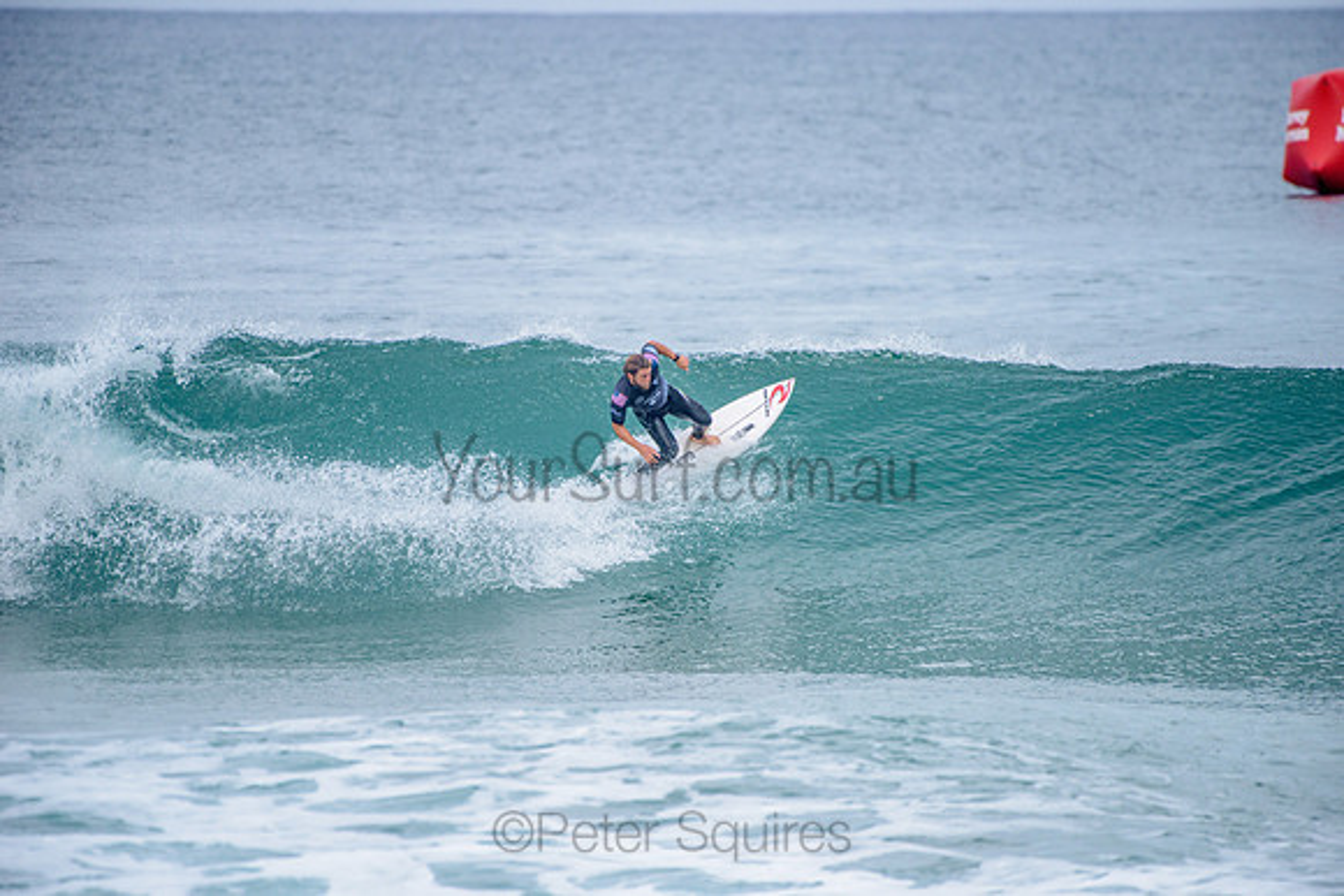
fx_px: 18670
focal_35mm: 500
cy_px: 448
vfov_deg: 2.8
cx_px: 672
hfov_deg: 4.1
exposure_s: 1/2000
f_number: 5.6
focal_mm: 500
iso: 360
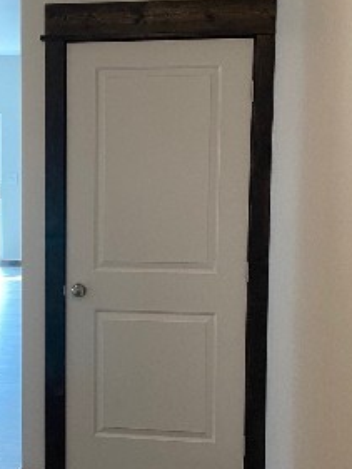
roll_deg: -0.2
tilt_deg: -5.8
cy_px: 259
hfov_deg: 20.2
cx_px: 15
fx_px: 962
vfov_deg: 27.4
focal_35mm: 71
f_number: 1.8
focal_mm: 4.25
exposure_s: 1/60
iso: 100
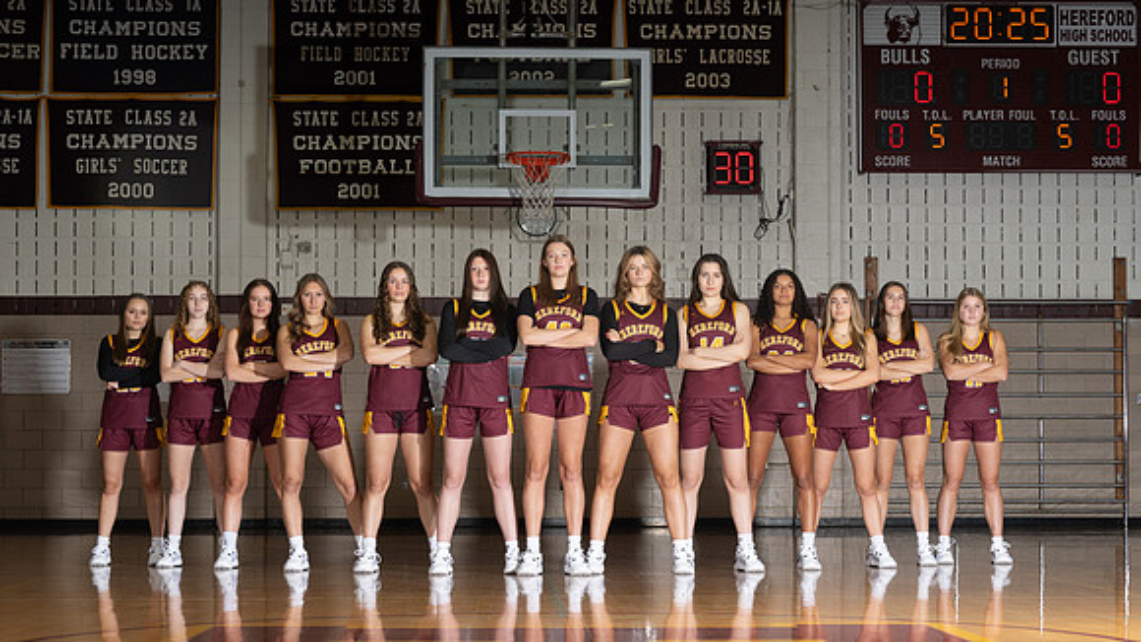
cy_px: 356
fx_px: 2388
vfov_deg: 15.3
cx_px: 610
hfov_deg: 26.9
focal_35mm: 79
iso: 200
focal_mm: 70
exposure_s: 1/200
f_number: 8
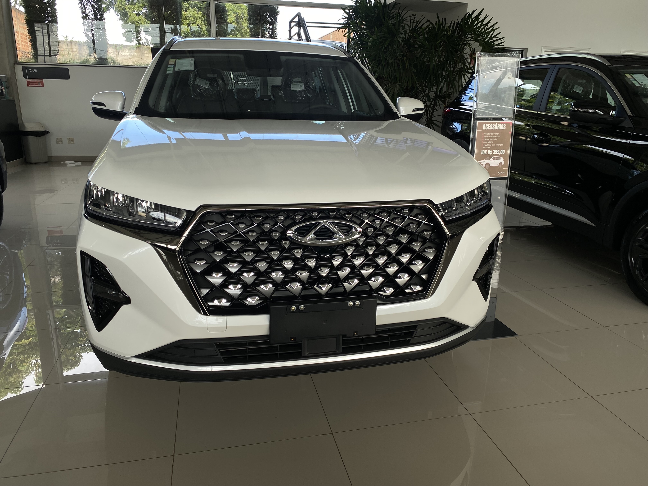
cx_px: 324
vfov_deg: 53.1
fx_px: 487
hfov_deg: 67.3
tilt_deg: -16.5
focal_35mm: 26
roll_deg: -0.5
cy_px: 243
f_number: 1.8
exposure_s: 1/173
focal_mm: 4.25
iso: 32
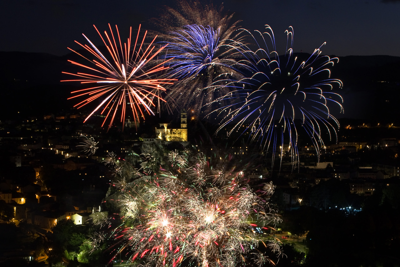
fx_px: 800
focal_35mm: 72
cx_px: 200
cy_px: 134
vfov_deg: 18.9
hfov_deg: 28.1
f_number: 11
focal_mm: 47.5
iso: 400
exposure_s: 2
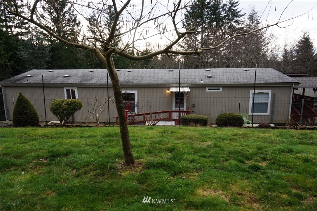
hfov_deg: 73.8
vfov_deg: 53.0
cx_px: 158
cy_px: 106
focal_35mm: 24
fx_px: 211
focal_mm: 16
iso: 100
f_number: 5.6
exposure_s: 1/60
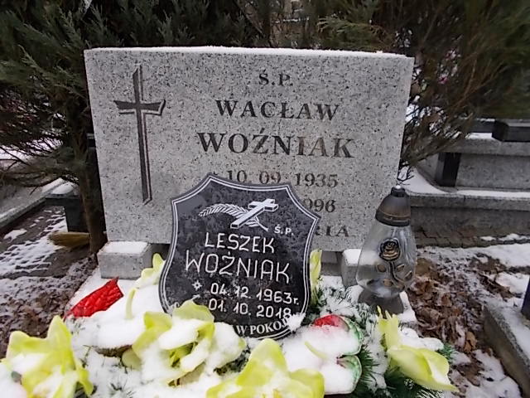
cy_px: 199
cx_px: 265
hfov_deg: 67.3
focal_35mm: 26
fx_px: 398
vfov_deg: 53.1
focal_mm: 4.6
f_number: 3.2
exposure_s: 1/100
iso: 80
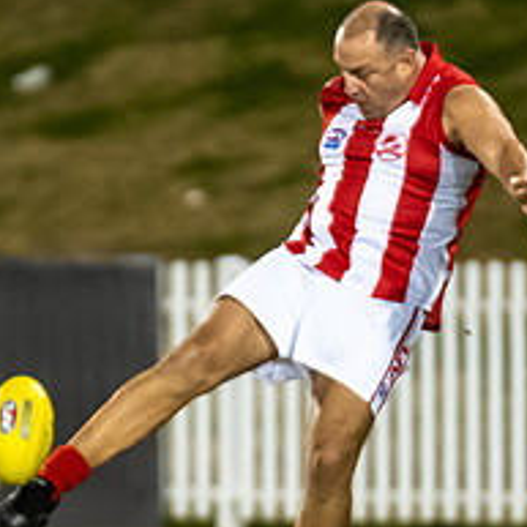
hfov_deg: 1.1
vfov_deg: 1.1
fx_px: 27421
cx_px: 272
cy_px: 321
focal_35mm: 1592
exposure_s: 1/1250
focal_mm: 300
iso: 2500
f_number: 2.8
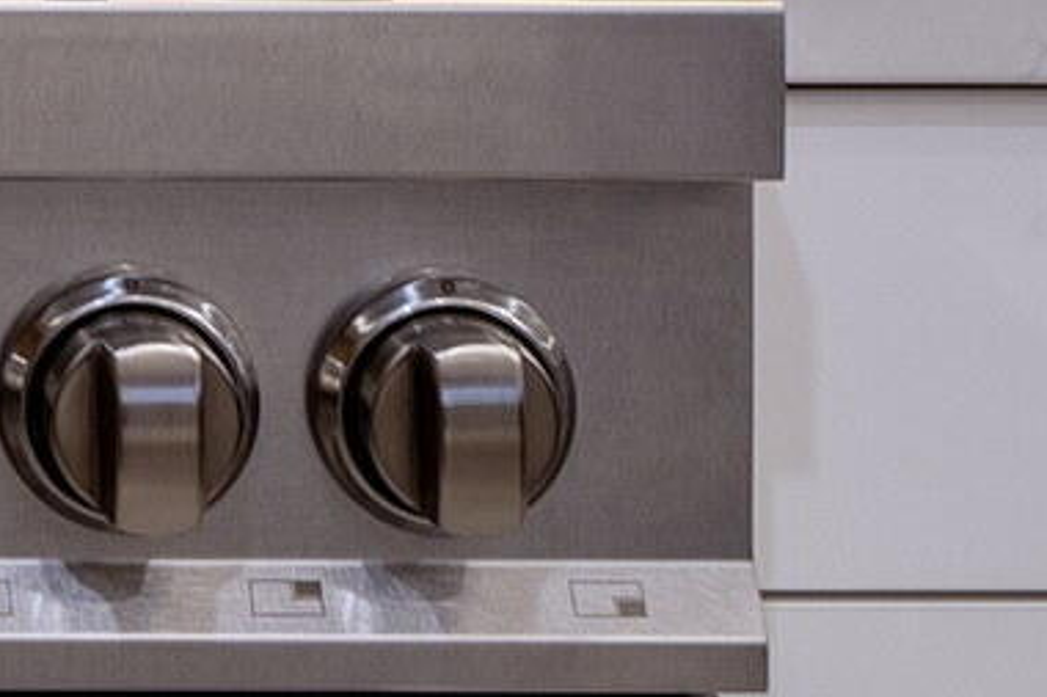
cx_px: -887
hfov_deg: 10.8
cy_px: -1050
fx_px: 5145
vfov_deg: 7.2
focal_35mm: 177
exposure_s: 1/2
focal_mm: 24
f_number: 9
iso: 100
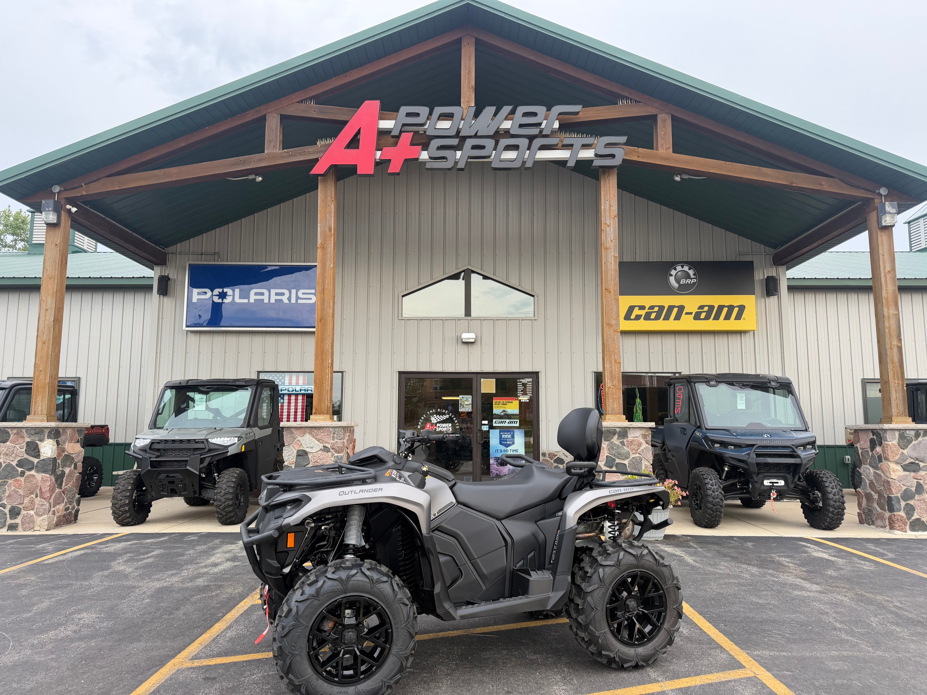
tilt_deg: +7.5
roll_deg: -0.2
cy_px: 348
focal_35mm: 24
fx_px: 643
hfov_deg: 71.6
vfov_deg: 56.8
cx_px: 464
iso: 100
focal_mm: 6.76
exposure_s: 1/955
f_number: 1.78
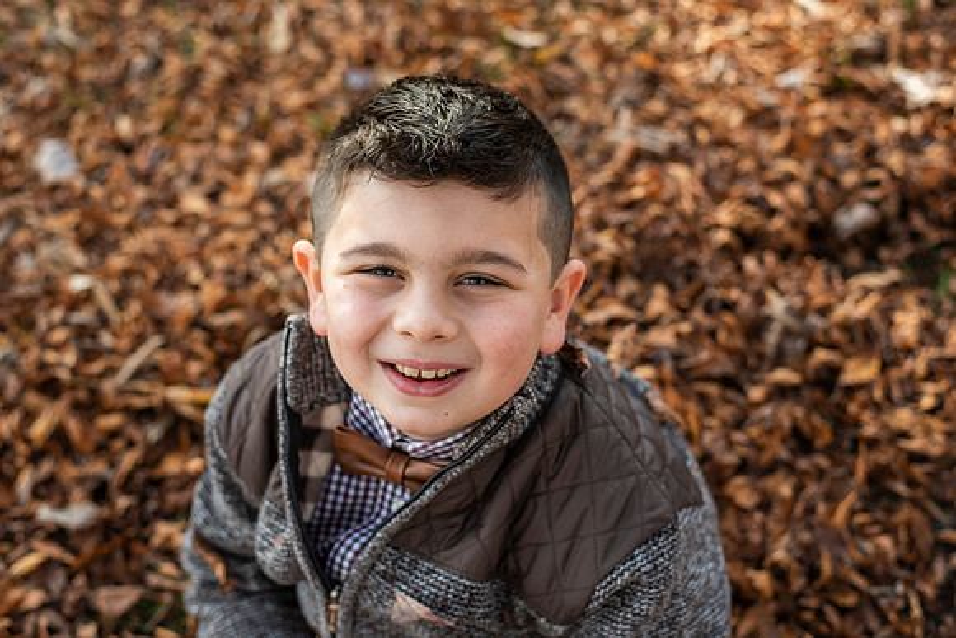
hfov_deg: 39.6
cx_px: 478
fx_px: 1328
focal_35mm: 50
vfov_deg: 27.0
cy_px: 319
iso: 400
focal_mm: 50
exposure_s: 1/500
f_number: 3.5
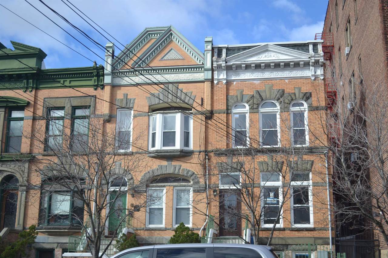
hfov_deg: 43.6
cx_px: 194
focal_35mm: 45
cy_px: 129
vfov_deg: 29.9
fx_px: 485
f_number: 4.5
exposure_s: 1/400
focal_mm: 30
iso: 100
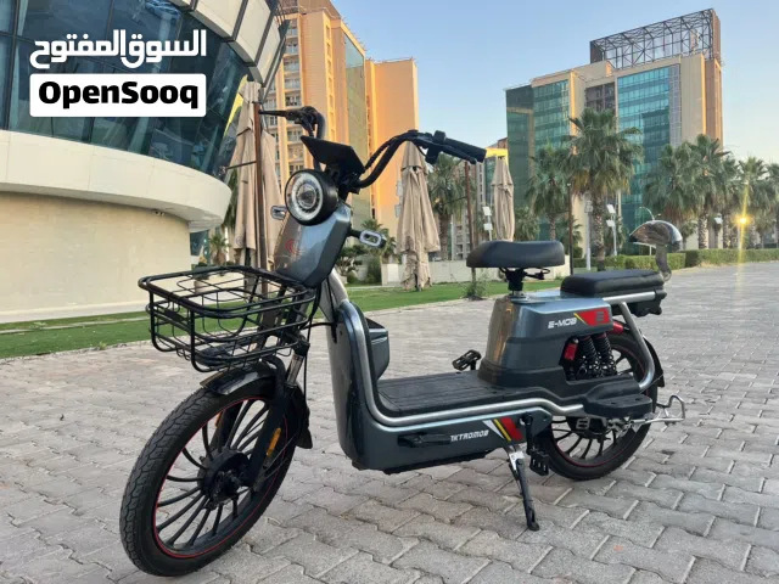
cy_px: 292
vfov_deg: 53.1
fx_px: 585
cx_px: 390
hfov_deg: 67.3
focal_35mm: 26
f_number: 1.5
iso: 32
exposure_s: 1/138
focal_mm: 5.7
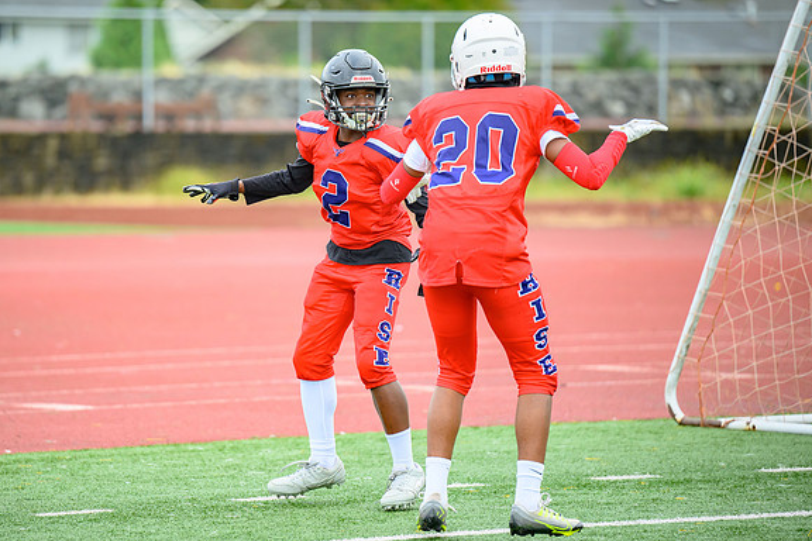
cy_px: 243
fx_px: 5503
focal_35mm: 244
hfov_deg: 8.4
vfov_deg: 5.6
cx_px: 330
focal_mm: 200
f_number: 2.8
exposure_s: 1/1250
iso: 800
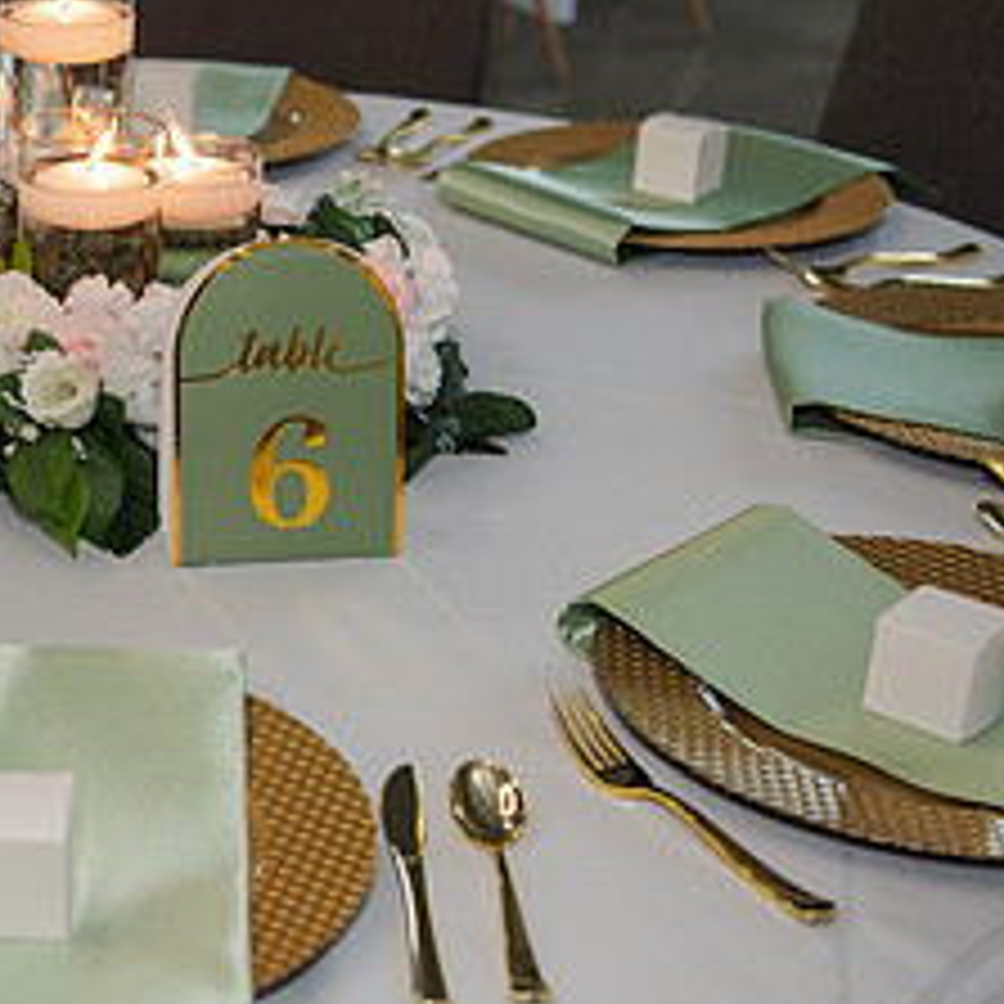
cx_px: 81
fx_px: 2756
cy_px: 538
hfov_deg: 20.2
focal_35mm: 84
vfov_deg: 20.6
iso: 500
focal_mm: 38
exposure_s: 1/125
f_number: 2.8
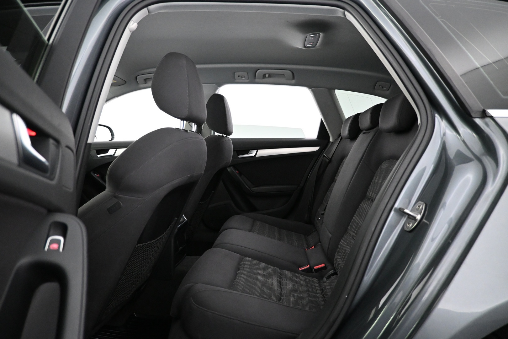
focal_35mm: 24
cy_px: 170
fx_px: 339
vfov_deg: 53.1
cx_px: 254
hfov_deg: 73.7
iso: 4000
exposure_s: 1/60
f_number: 3.5
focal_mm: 16
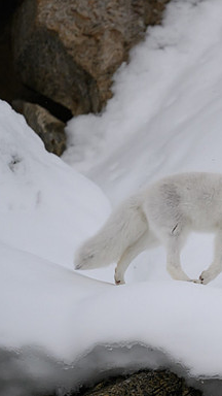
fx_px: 9806
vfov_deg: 2.3
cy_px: 187
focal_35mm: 937
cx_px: 246
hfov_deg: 1.3
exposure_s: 1/1250
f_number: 4
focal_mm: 560
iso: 2000
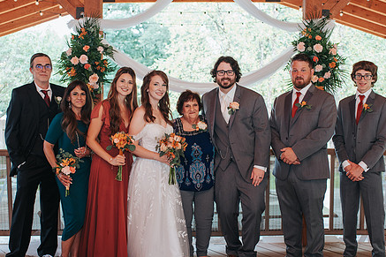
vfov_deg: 26.0
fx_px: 557
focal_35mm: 52
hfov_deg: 38.2
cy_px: 142
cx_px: 192
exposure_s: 1/200
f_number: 3.2
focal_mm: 35
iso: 450
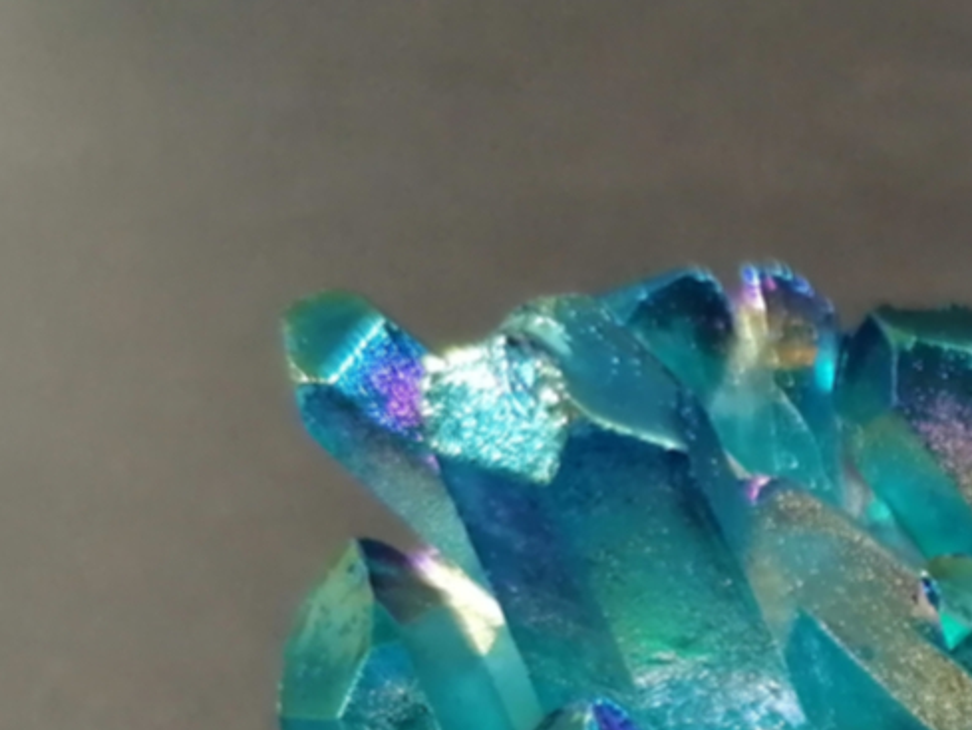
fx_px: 2444
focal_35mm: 87
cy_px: 998
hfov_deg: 19.3
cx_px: 1512
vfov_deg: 15.9
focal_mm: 4.75
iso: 160
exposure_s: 1/100
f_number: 1.8
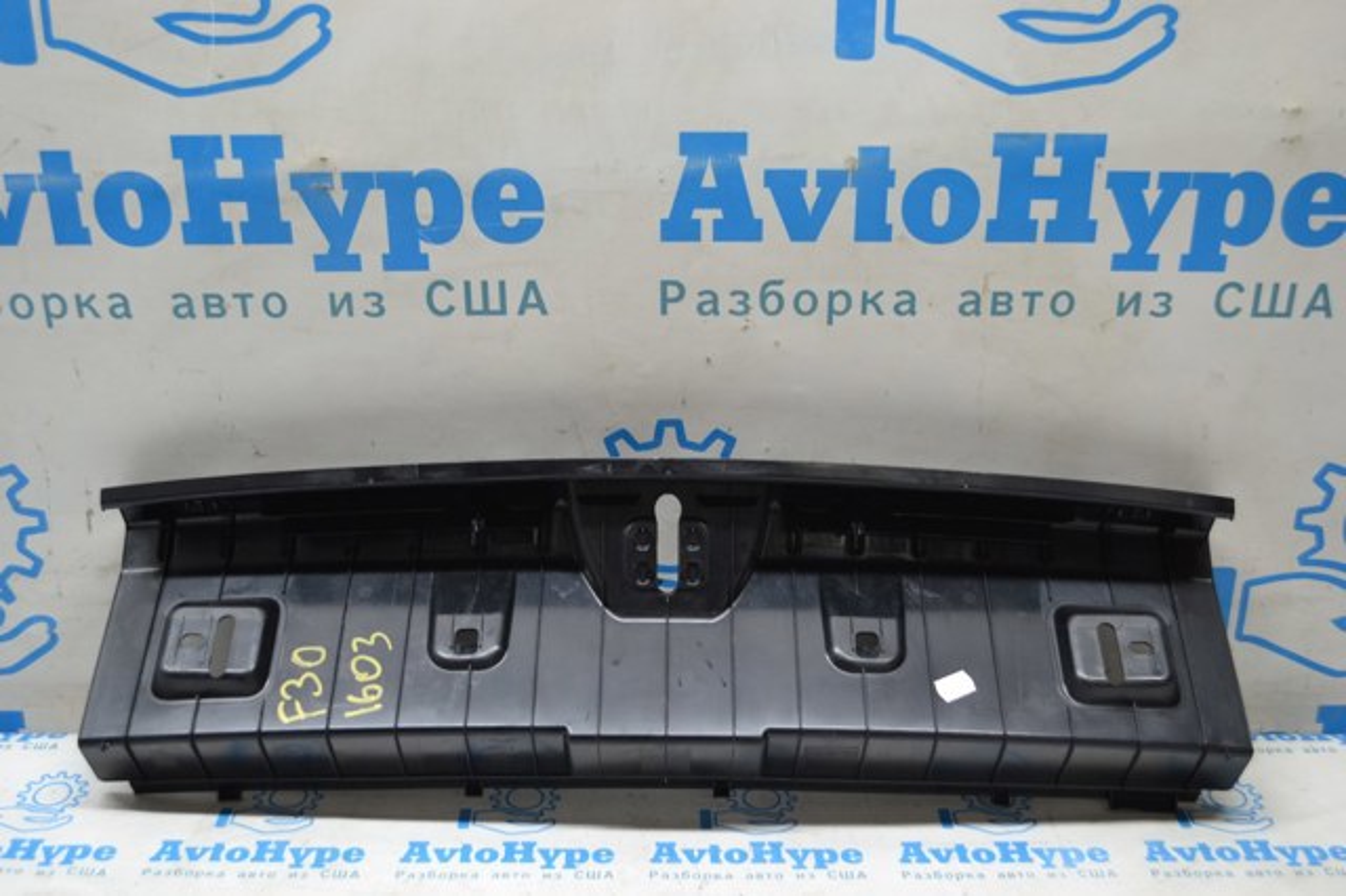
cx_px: 673
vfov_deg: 31.9
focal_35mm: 42
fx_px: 1569
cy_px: 448
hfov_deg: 46.4
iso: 500
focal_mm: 28
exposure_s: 1/60
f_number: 4.5
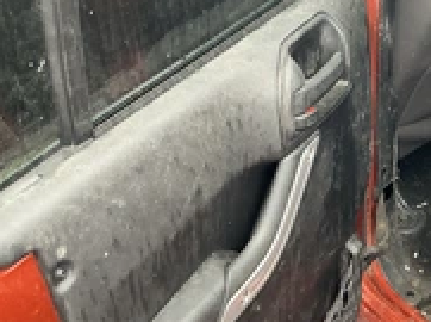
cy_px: 103
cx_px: 395
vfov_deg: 23.4
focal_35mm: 62
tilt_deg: -31.6
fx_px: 770
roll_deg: -4.5
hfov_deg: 29.8
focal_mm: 3
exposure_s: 1/60
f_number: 1.8
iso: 125
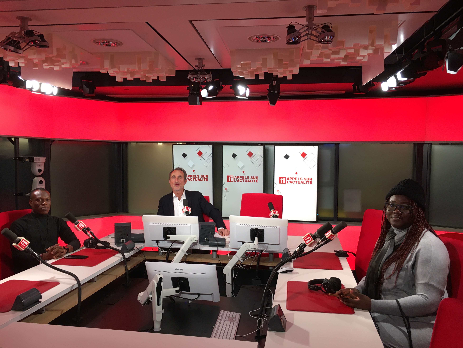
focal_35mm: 30
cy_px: 180
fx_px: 401
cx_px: 228
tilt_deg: -2.8
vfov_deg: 46.8
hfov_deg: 60.0
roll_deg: -0.4
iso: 100
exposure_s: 1/33
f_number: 2.2
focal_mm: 4.15
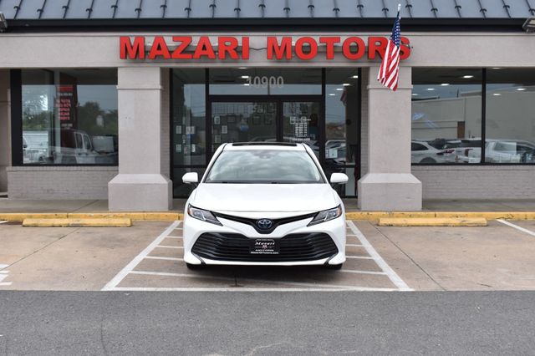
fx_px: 691
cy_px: 178
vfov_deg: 28.9
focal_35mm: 46
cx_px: 268
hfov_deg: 42.3
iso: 200
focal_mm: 31
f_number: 8
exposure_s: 1/320
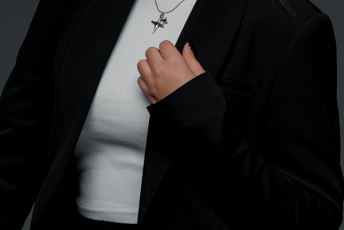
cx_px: 145
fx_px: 2762
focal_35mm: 289
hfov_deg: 7.1
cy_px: 6
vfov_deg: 4.7
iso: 100
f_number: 7.1
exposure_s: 1/125
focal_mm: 150
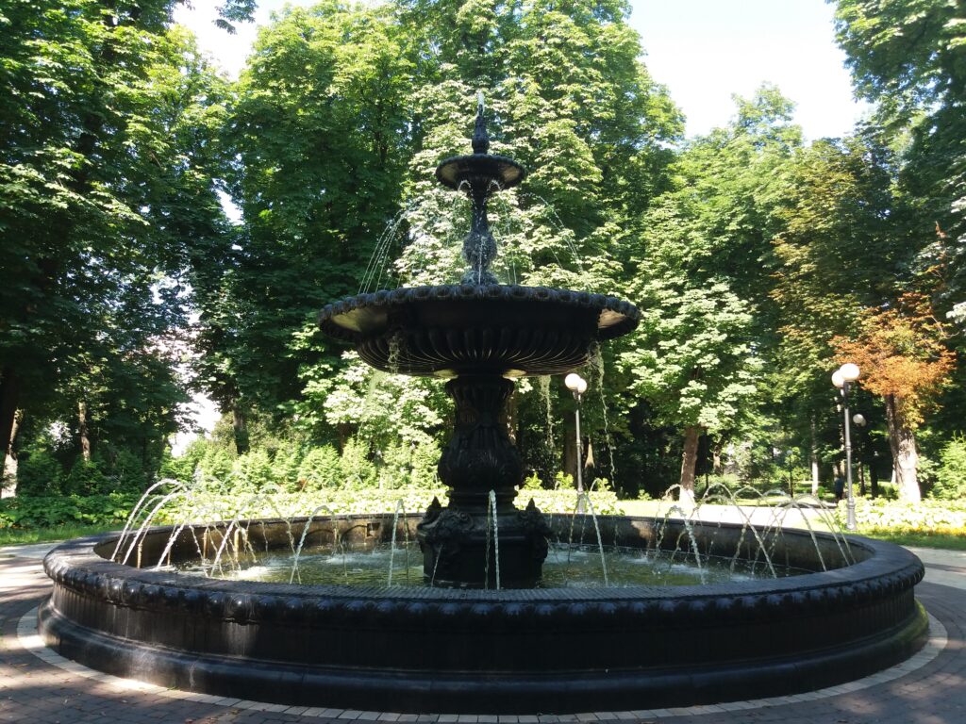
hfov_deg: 63.4
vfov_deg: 49.7
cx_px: 483
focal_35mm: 28
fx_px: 781
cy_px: 362
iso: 64
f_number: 1.9
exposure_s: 1/212
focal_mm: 3.7
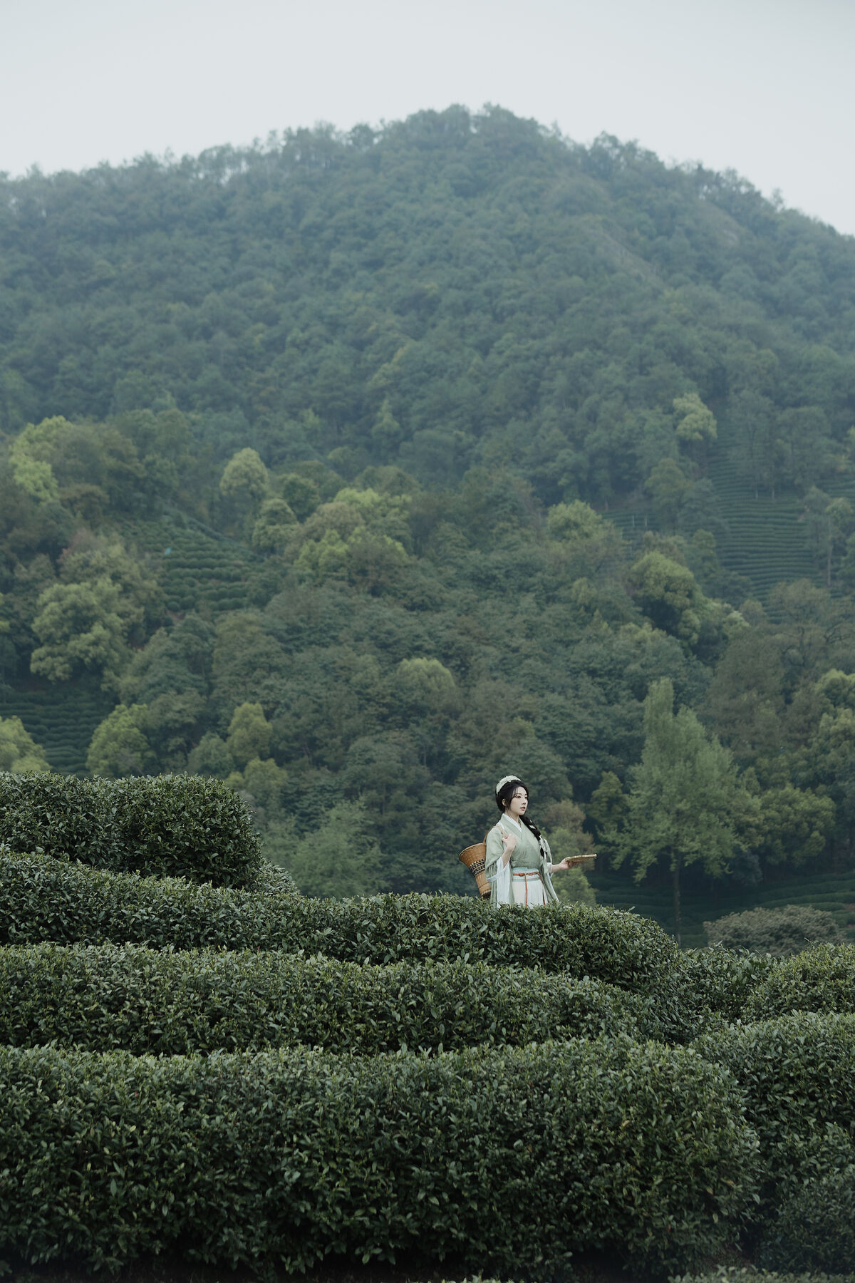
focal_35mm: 85
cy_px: 642
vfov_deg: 23.9
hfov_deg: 16.1
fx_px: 3028
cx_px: 428
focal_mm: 85
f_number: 4
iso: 400
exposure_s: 1/800
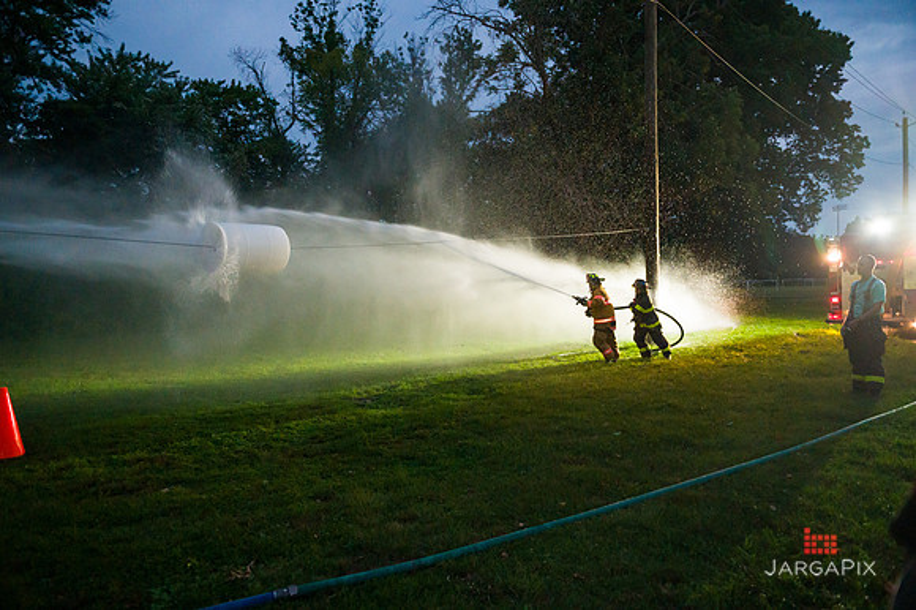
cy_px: 305
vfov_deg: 53.1
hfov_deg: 73.8
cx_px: 458
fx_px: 610
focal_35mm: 24
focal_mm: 24
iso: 6400
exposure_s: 1/200
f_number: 3.2
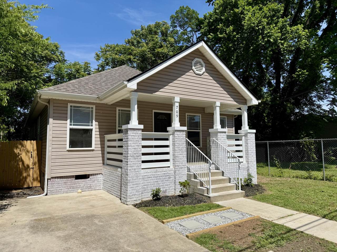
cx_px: 168
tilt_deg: +6.9
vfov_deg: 56.8
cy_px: 126
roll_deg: +0.1
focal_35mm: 24
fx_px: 234
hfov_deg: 71.6
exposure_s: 1/7353
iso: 80
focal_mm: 6.76
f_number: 1.78
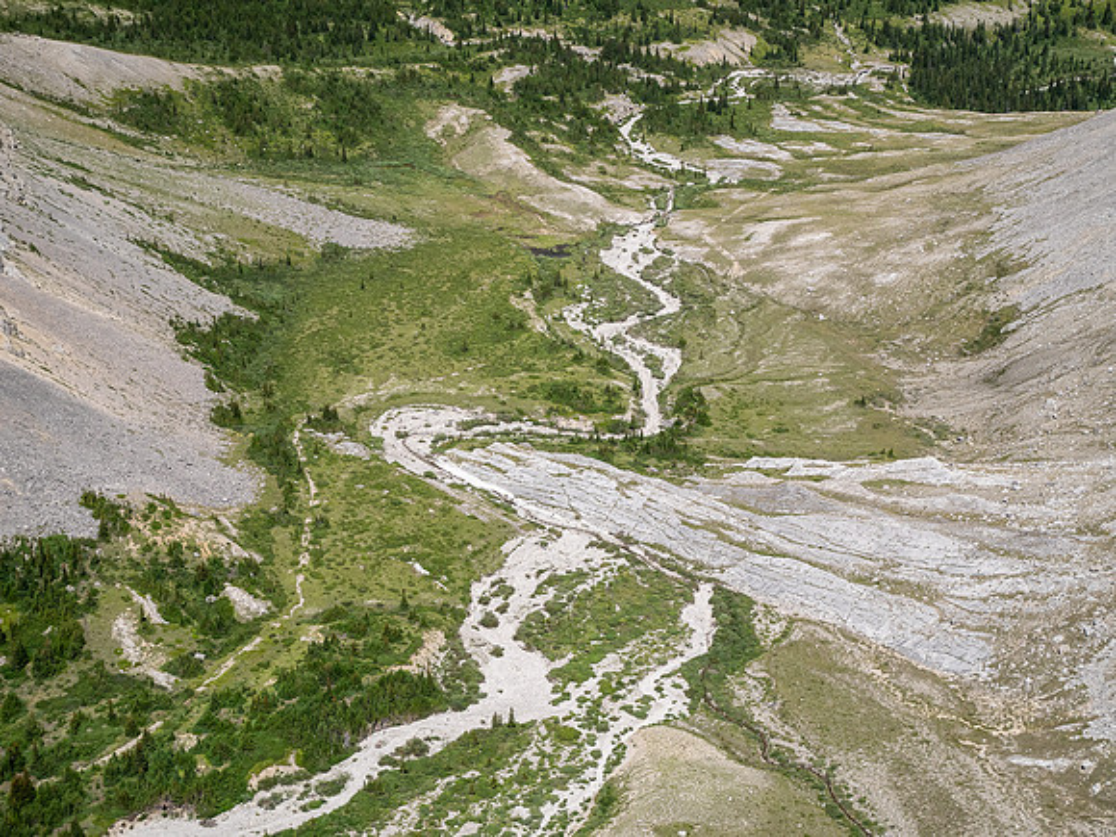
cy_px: 418
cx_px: 558
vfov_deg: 22.9
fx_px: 2063
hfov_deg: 30.3
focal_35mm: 64
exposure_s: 1/320
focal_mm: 32
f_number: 8
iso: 200
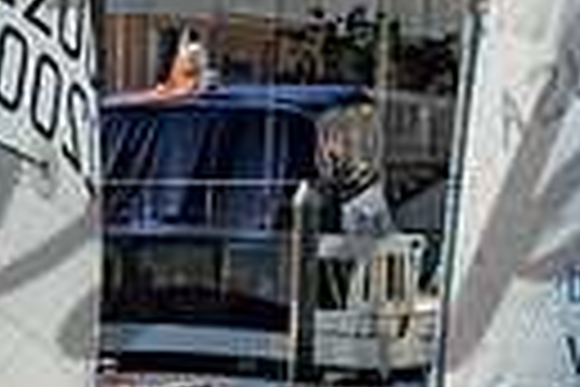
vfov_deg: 2.3
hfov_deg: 3.4
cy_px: 222
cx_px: 846
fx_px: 9666
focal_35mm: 600
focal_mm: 105
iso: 250
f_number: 10
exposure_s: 1/400
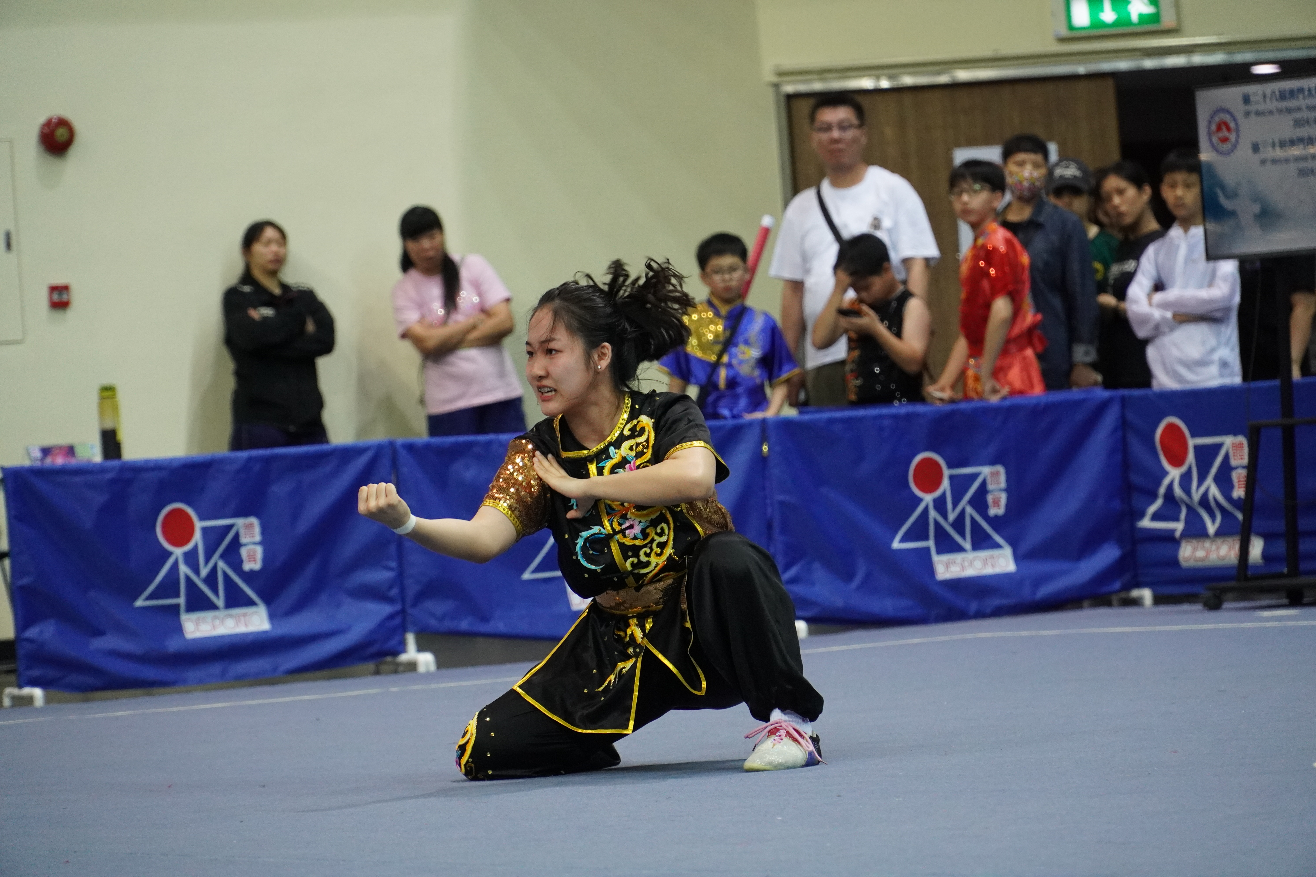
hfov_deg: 13.0
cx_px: 658
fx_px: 5757
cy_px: 438
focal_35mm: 158
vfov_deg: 8.7
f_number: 4
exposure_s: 1/320
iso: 2500
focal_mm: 105
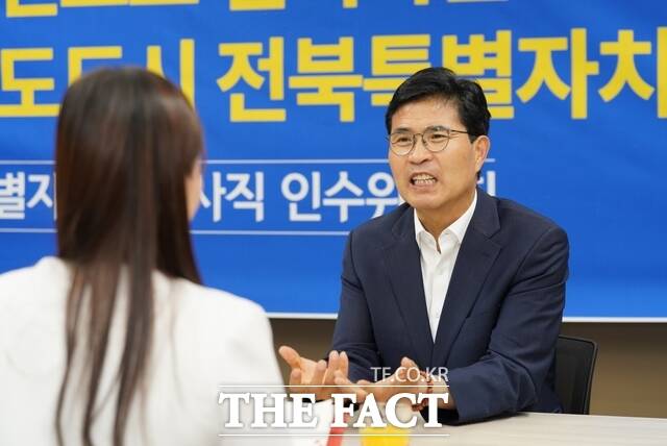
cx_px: 334
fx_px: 1539
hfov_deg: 24.5
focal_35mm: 83
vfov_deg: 16.5
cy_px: 223
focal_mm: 83
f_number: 4
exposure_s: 1/200
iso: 1000
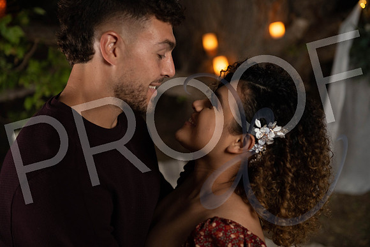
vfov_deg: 23.4
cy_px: 124
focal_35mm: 58
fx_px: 596
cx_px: 185
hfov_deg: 34.5
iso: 640
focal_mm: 58
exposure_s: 1/60
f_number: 2.8
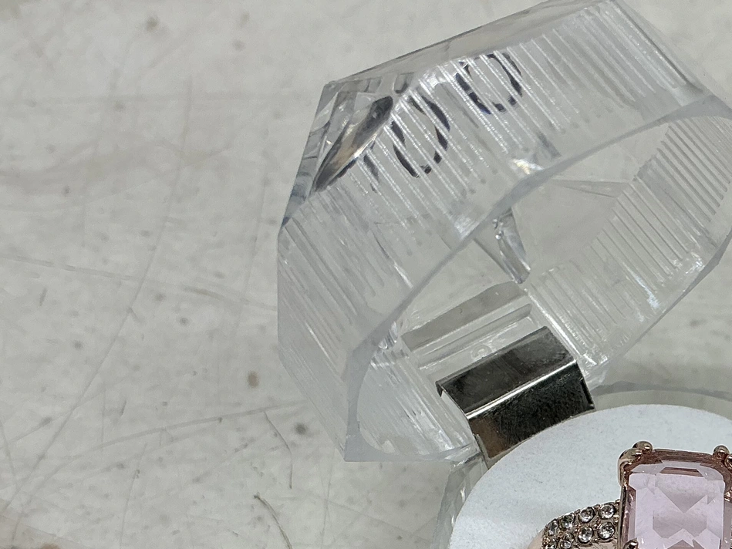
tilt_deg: -50.3
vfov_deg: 24.3
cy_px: 460
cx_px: 659
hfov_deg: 31.2
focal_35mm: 59
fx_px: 1248
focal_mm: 3
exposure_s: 1/120
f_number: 1.8
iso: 25
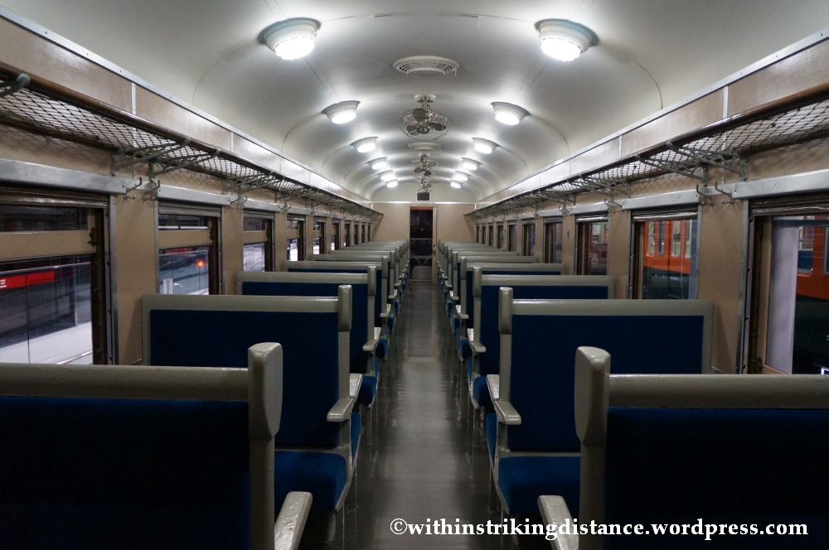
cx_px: 414
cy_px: 275
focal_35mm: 27
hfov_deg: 67.4
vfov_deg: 47.8
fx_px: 621
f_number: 3.5
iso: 3200
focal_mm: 18
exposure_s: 1/160
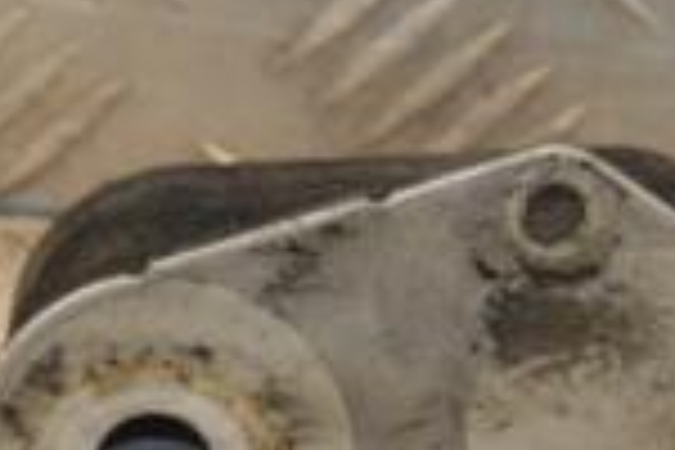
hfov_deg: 4.9
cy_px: 576
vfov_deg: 3.3
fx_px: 7874
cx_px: 531
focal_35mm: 420
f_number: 6.3
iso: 800
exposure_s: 1/200
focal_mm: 70
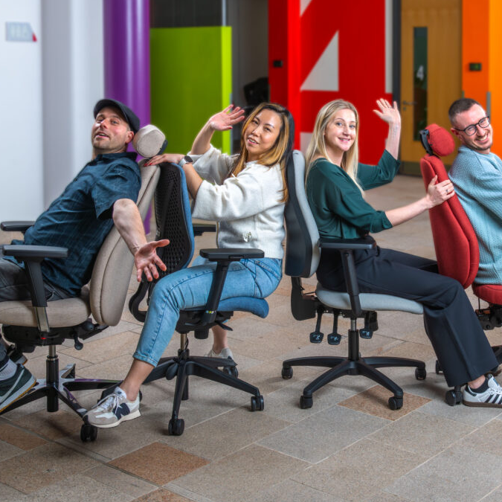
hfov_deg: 34.6
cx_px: 281
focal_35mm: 49
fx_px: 804
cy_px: 252
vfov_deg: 34.7
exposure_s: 1/250
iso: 320
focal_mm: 38
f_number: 8
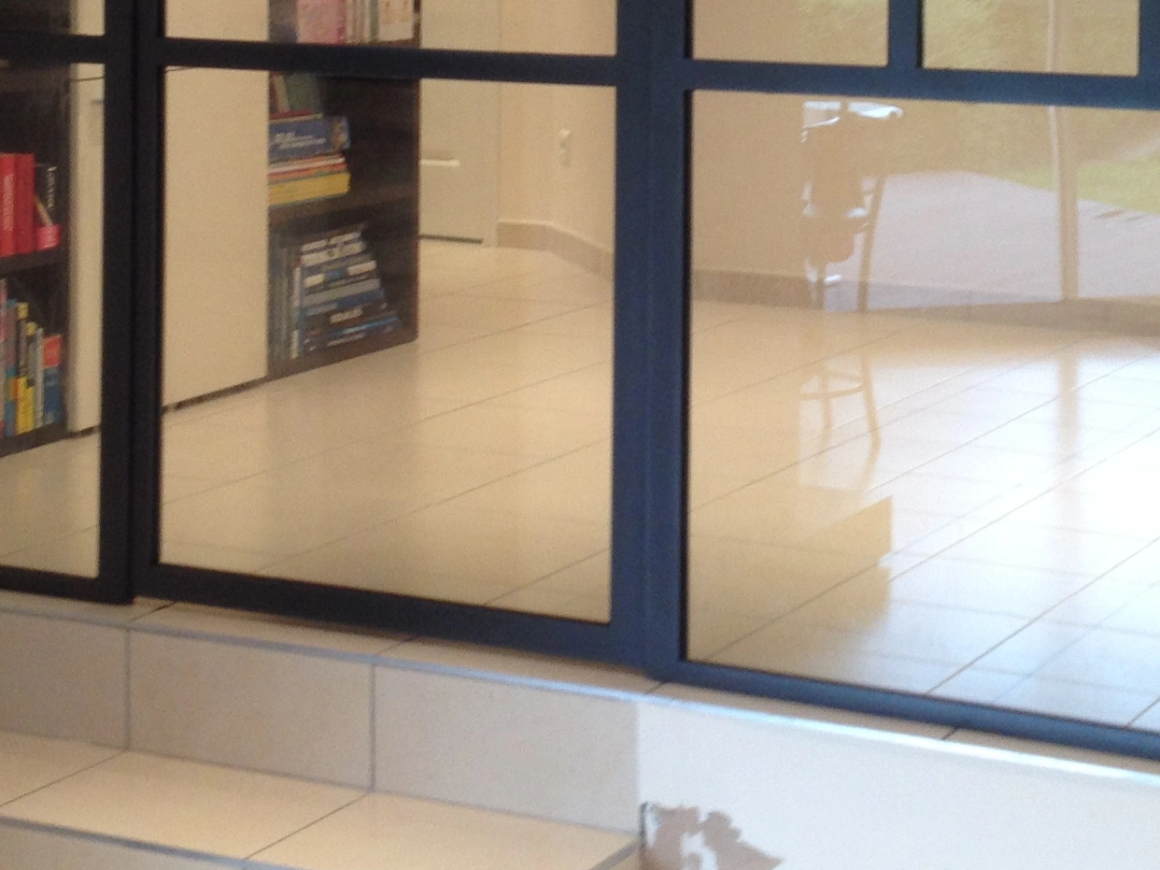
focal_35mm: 92
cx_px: 699
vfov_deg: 15.7
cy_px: -7
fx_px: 3082
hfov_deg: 21.3
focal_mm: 4.28
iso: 64
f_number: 2.4
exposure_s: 1/30
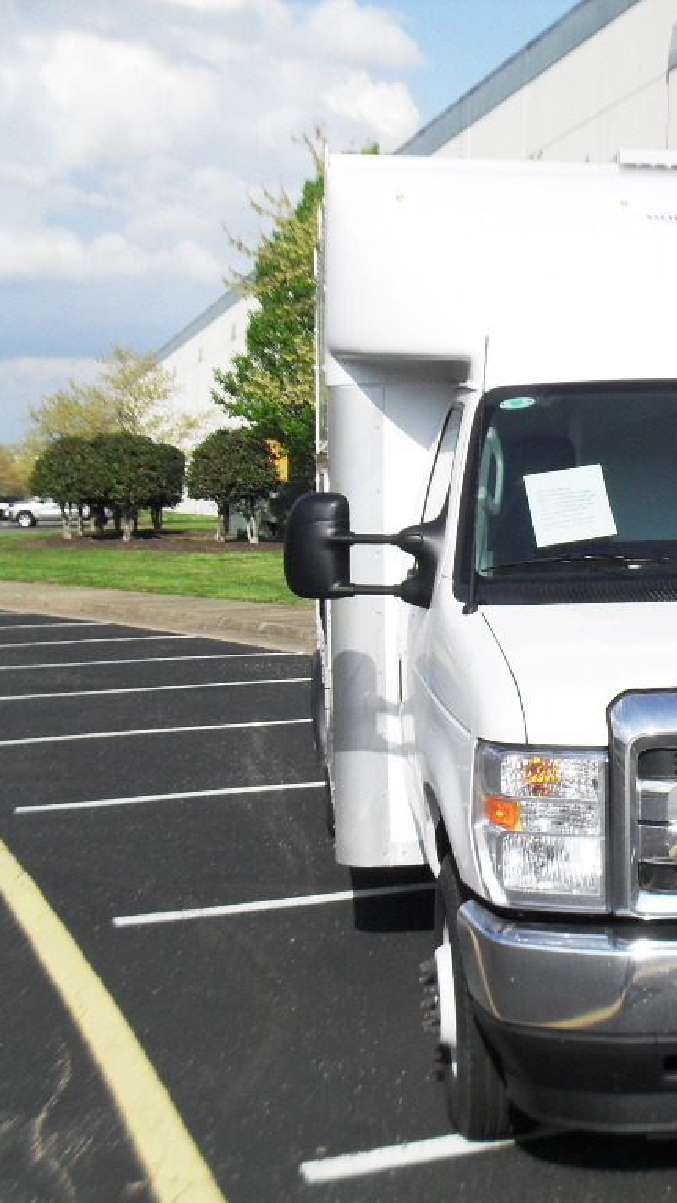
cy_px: 602
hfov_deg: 22.0
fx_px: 1627
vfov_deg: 40.6
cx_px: 784
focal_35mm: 51
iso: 100
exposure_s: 1/250
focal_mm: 6.3
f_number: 8.4
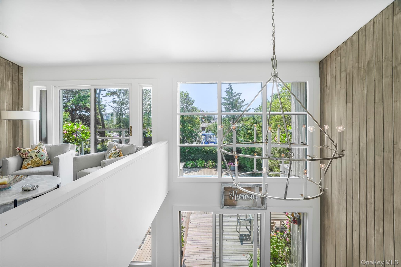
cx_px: 200
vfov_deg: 73.7
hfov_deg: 96.7
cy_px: 134
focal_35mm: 16
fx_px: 178
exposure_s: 1/25
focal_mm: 16
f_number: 10
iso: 200
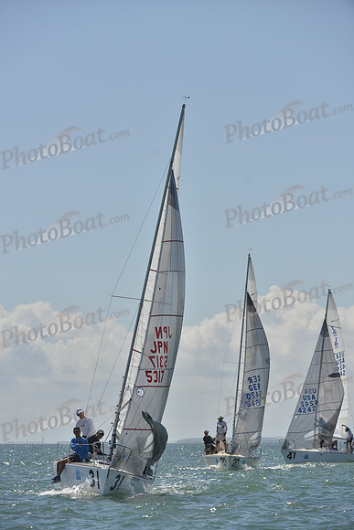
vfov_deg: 9.4
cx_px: 177
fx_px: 3243
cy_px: 265
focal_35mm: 220
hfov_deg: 6.2
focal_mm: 220
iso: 200
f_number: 8
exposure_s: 1/1250
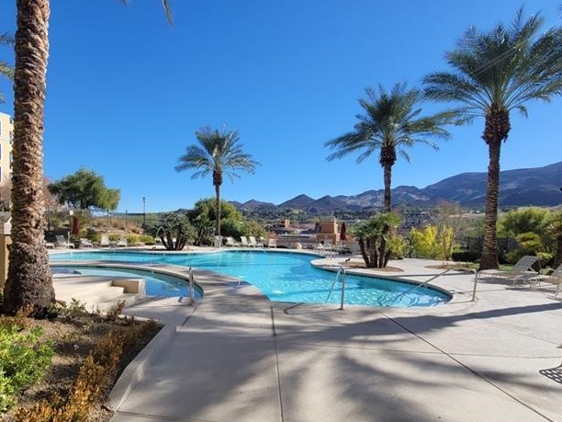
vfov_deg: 74.3
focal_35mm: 17
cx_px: 219
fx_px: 276
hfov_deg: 89.6
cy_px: 240
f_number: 2.2
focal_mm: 2.2
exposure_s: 1/1714
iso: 64
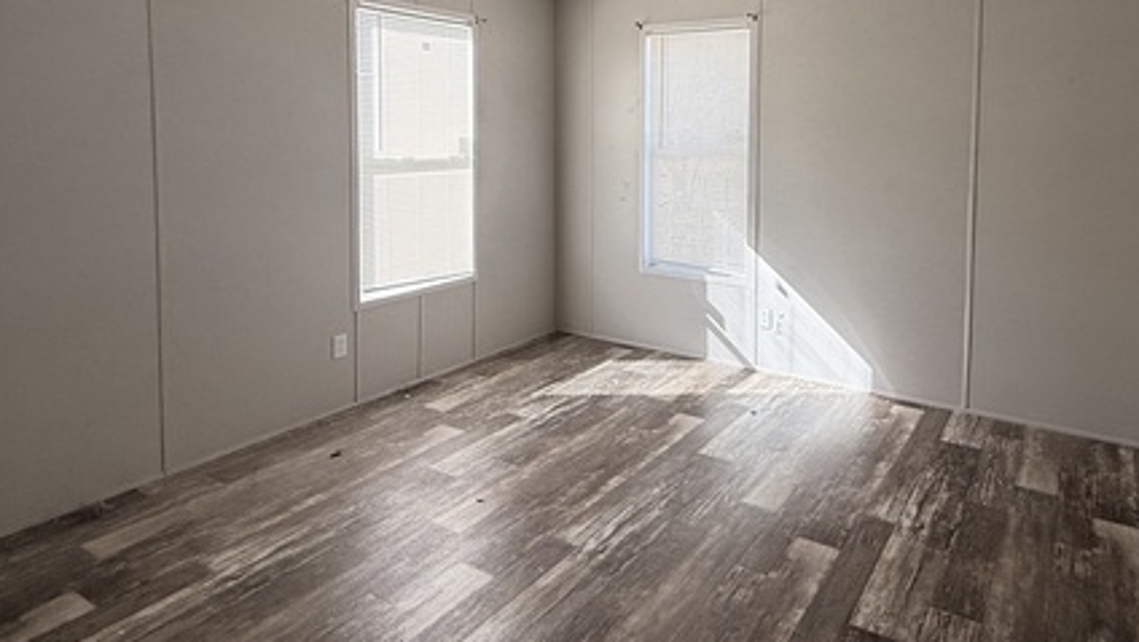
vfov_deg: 47.9
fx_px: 695
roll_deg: -0.1
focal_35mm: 23
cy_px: 167
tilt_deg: -1.9
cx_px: 717
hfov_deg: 77.2
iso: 64
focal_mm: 2.22
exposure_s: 1/166
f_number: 2.2
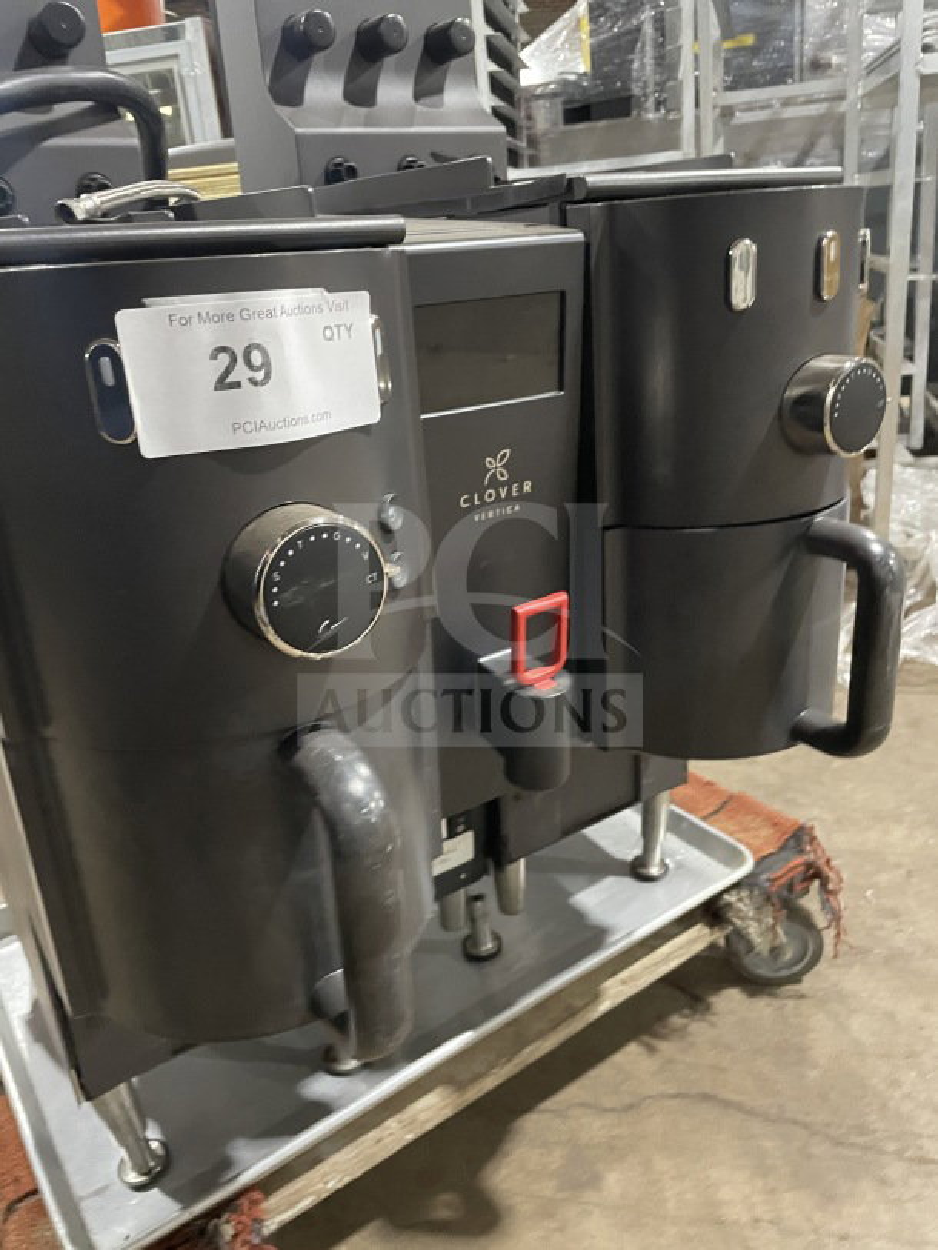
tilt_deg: -18.2
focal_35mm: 26
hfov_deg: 53.1
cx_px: 469
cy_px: 625
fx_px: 939
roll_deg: +5.4
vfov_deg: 67.3
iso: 500
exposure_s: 1/45
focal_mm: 4.2
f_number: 1.6
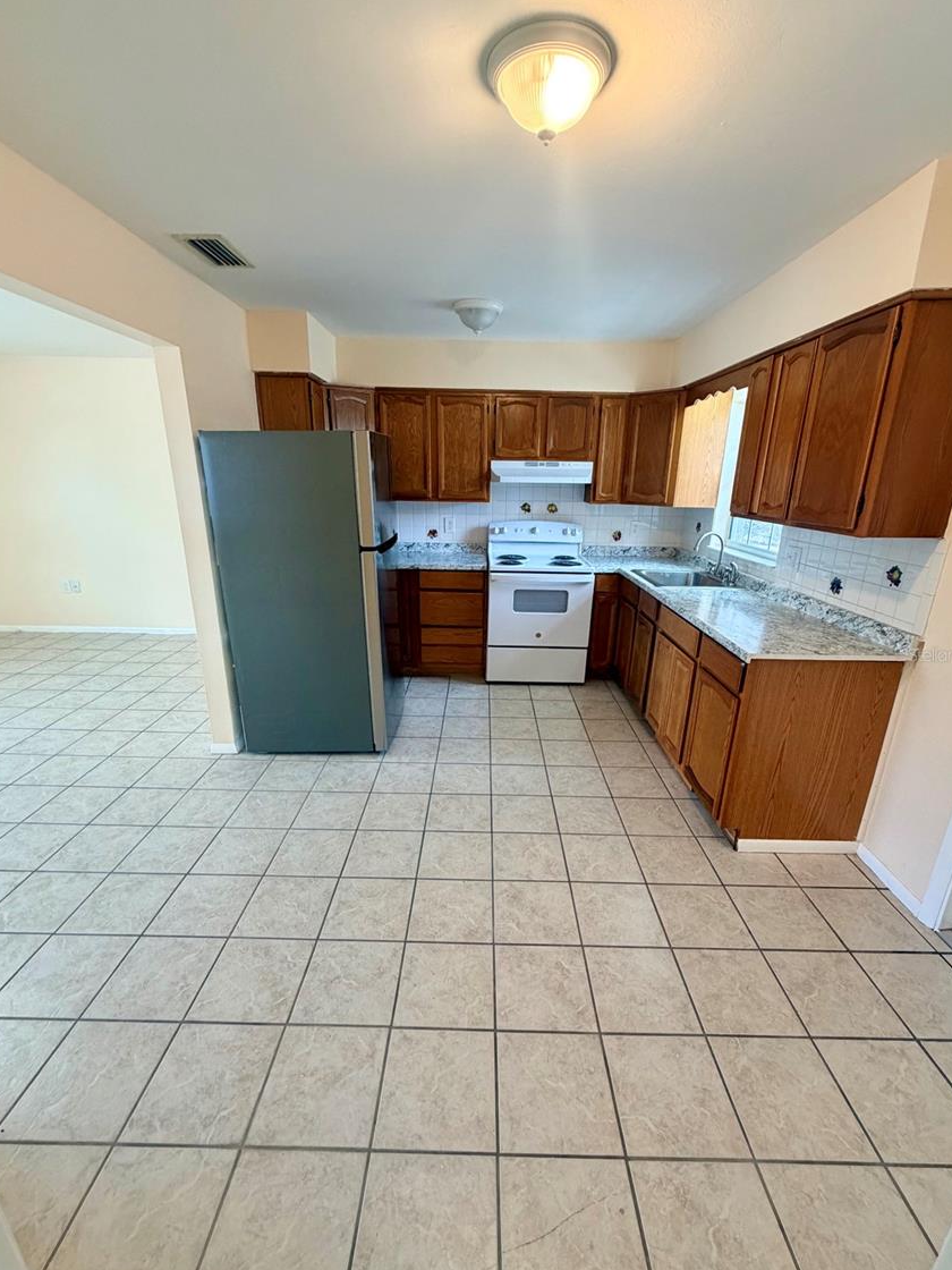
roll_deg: -1.0
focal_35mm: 15
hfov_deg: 81.7
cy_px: 654
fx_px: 550
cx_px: 478
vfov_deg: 98.1
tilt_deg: -17.4
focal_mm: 2.22
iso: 320
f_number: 2.2
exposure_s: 1/120
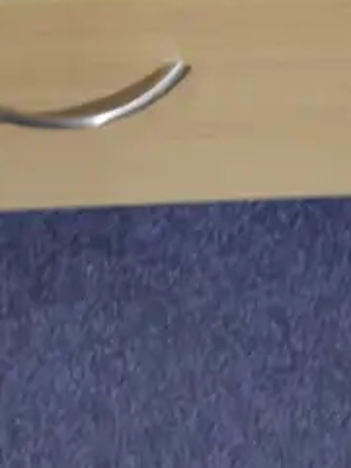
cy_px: -168
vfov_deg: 11.2
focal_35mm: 171
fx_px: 2312
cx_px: -26
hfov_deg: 8.6
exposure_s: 1/60
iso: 800
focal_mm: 20
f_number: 4.5
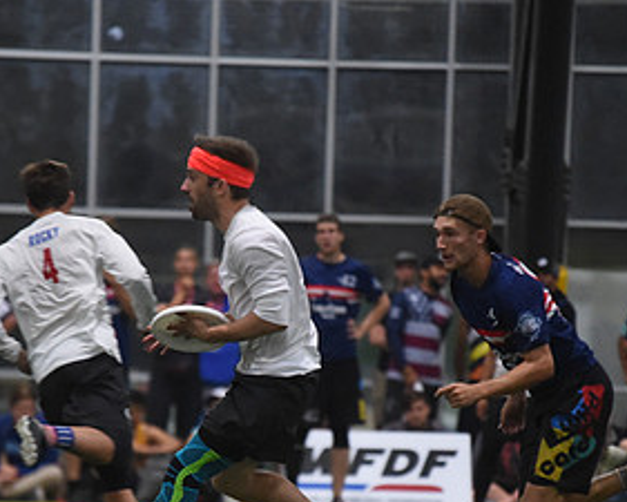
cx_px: 268
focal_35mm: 387
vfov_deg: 4.0
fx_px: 7184
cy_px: 374
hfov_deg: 5.0
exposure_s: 1/640
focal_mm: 200
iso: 10000
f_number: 2.8
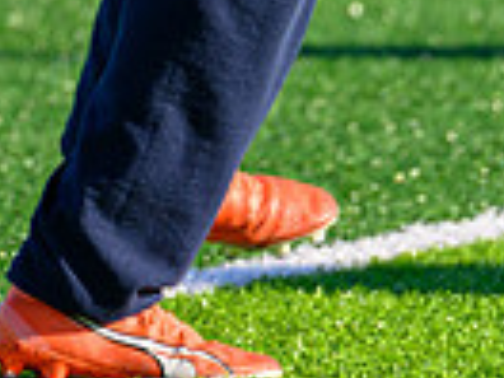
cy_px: -615
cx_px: 123
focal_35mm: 1171
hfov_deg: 1.7
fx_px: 17049
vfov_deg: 1.3
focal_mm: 200
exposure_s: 1/1250
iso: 200
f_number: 3.5
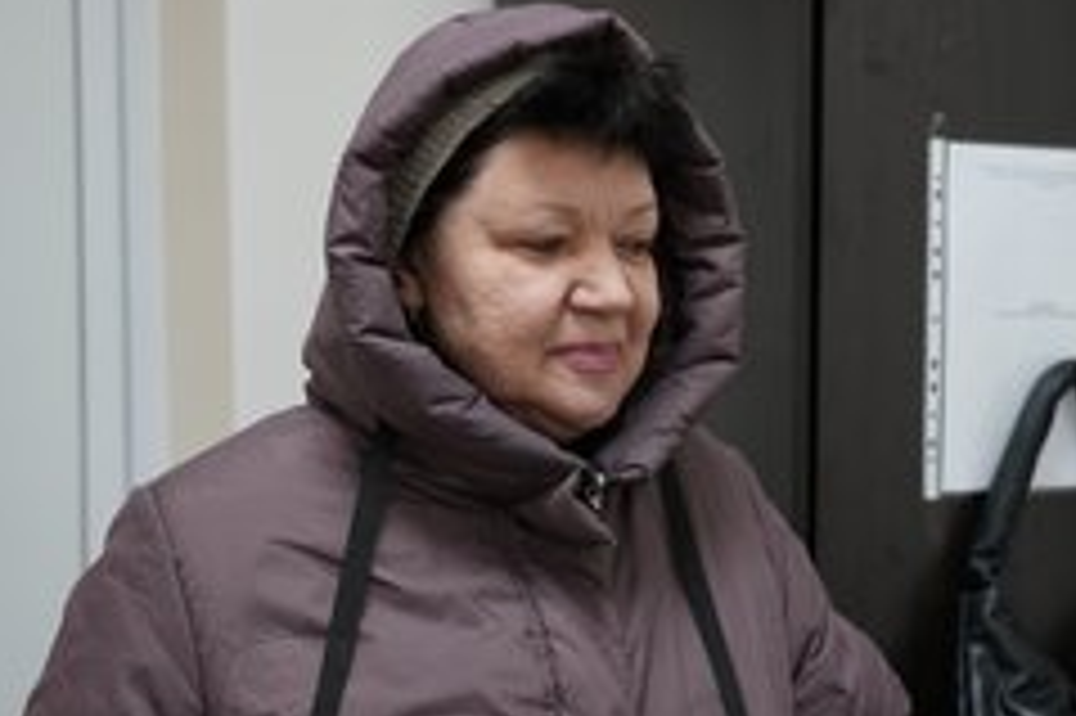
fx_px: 1852
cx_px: 653
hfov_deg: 32.3
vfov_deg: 21.9
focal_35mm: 62
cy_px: 426
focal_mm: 37
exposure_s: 1/200
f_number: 2.8
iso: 640
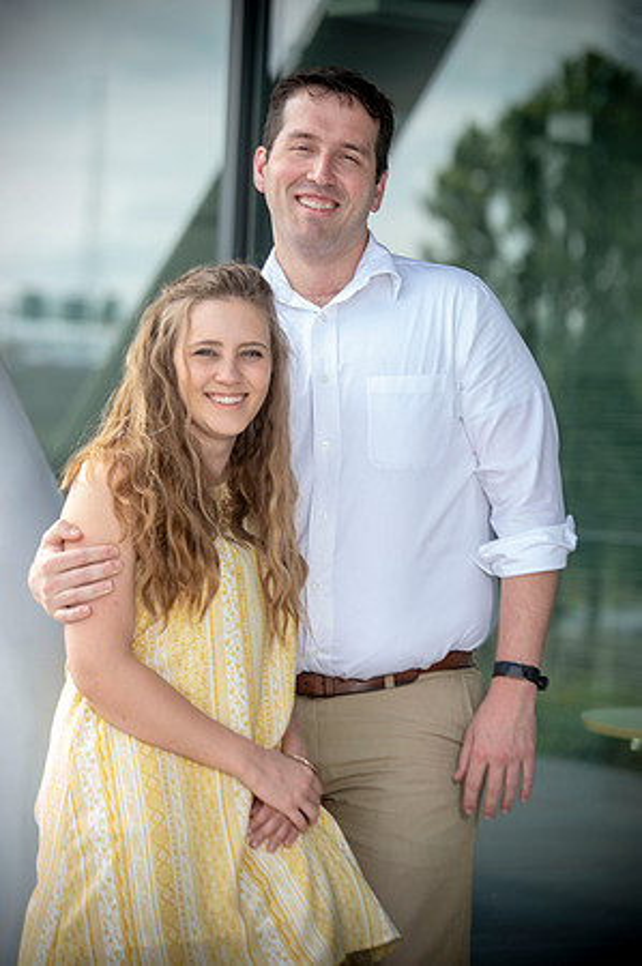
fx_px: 3351
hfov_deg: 10.9
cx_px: 321
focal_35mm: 125
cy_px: 483
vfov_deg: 16.4
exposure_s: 1/160
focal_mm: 125
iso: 50
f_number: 4
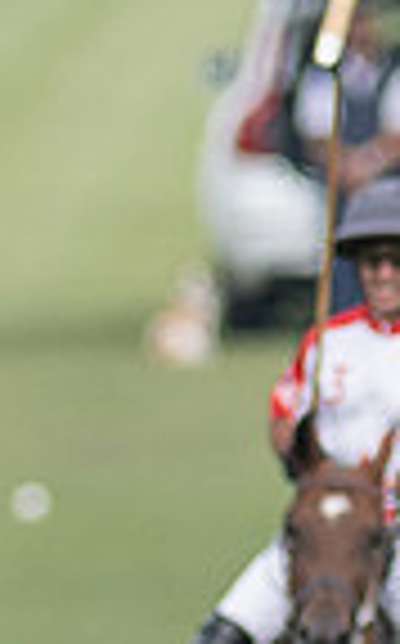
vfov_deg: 0.5
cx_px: 1030
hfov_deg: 0.3
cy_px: 916
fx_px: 68020
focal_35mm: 3888
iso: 250
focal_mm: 300
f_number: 2.8
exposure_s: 1/2500
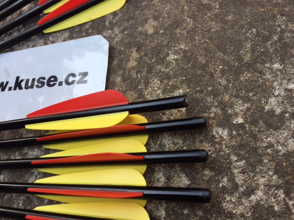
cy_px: 110
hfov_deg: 61.7
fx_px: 246
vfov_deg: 48.2
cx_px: 147
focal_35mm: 29
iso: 32
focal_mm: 4.15
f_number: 2.2
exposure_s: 1/273
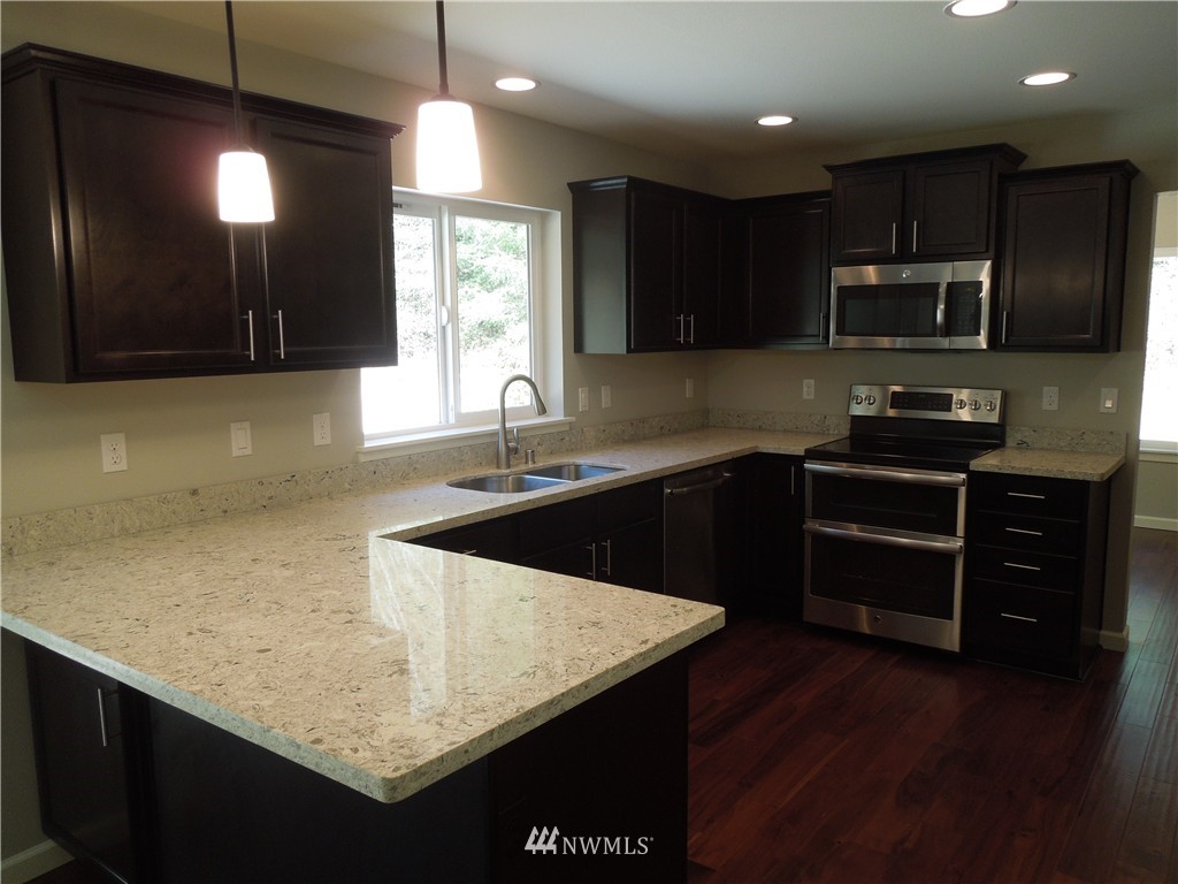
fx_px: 851
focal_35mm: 25
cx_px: 589
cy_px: 442
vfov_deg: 54.9
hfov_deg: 69.4
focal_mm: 4.5
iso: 125
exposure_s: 1/30
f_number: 3.3
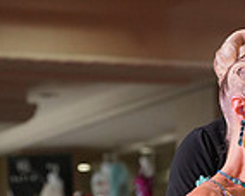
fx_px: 1946
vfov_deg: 5.6
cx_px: 258
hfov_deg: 7.2
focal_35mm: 268
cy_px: 402
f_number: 4
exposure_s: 1/500
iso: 1600
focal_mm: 70
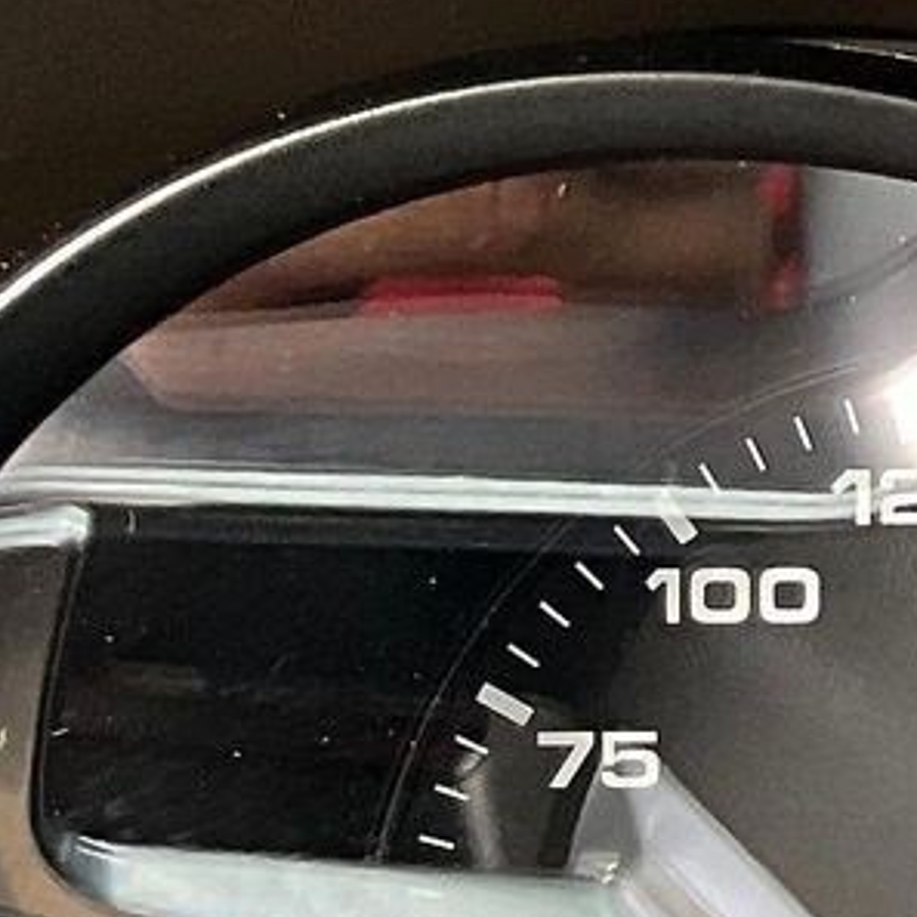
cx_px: 2414
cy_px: 766
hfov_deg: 10.4
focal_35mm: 138
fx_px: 4136
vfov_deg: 12.6
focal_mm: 3
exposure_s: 1/67
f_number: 1.8
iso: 64
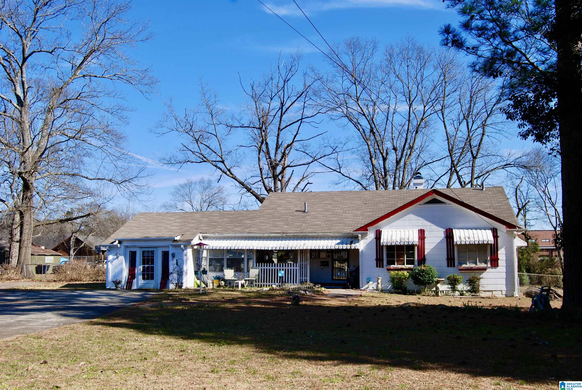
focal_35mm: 34
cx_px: 291
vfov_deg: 38.5
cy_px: 195
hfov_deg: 55.1
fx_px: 558
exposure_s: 1/250
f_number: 8
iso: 100
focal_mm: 23
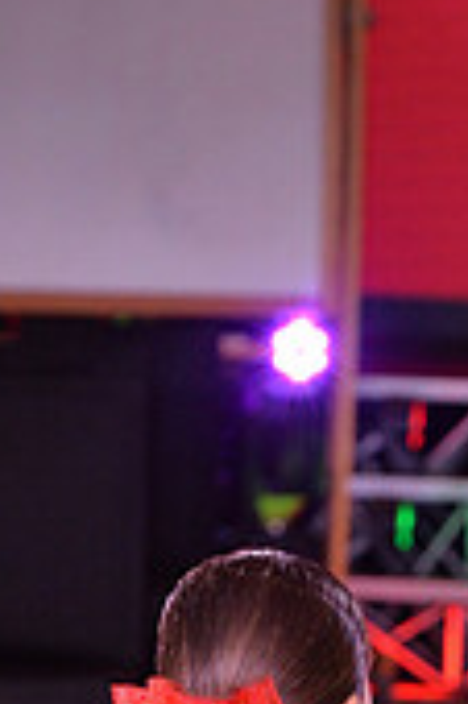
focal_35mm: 513
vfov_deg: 4.0
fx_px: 10023
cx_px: 553
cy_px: 1122
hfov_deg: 2.7
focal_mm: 150
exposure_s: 1/250
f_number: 6.3
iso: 2000
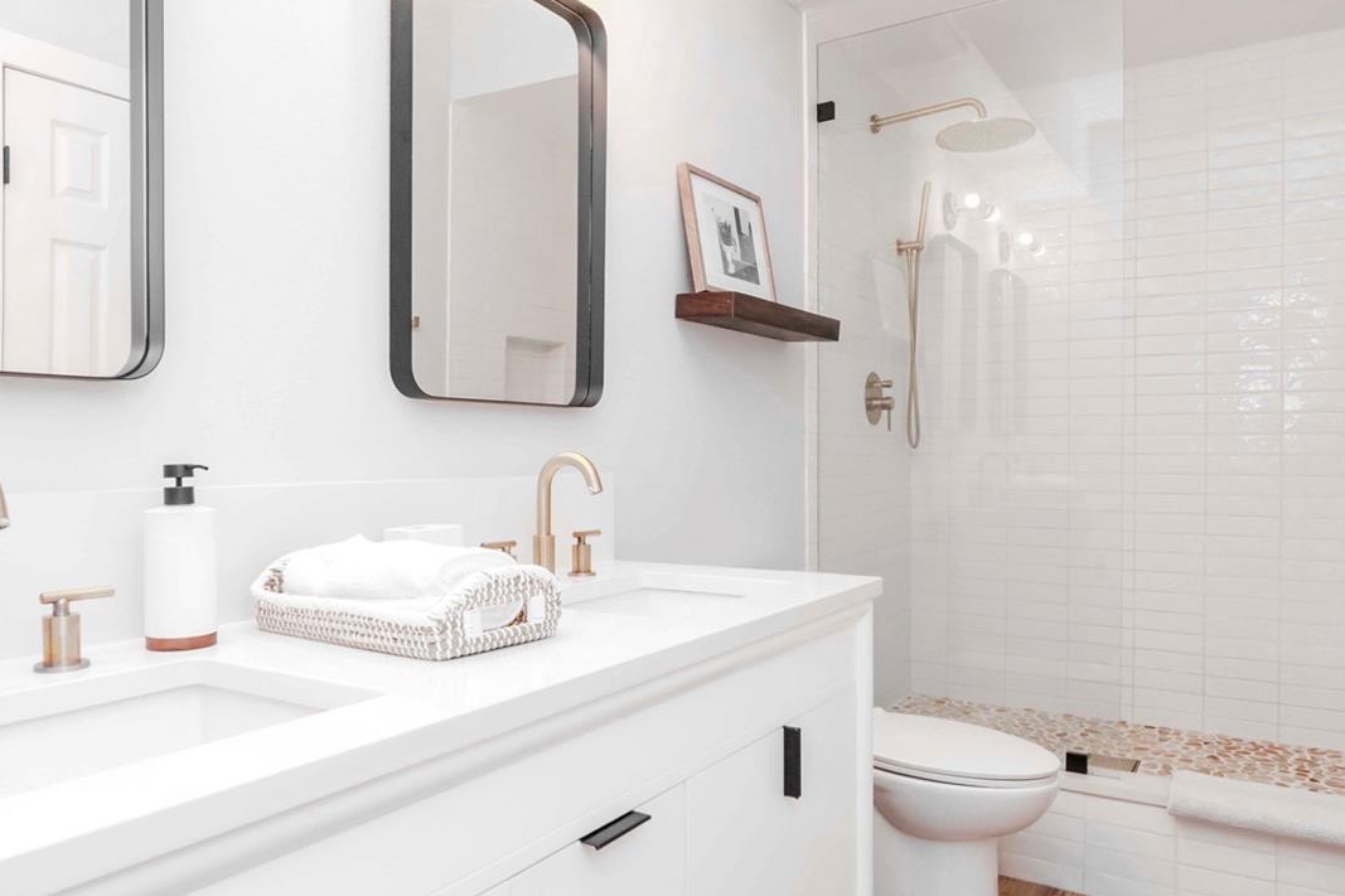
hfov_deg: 72.0
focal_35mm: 25
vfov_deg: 51.7
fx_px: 924
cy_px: 460
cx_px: 623
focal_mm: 11
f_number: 9
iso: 640
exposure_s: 1/8
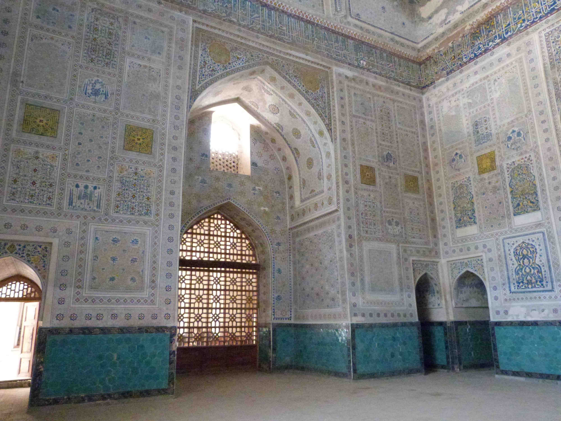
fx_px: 405
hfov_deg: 69.4
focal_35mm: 25
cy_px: 210
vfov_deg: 54.9
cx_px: 280
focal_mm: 4.5
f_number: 2.8
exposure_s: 1/80
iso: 1600
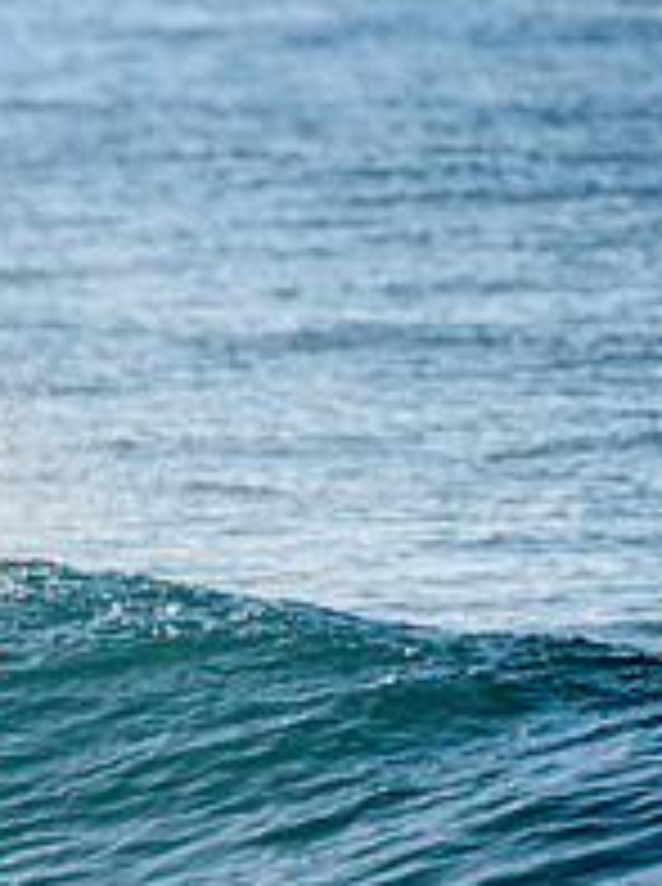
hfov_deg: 1.0
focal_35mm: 1419
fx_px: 36301
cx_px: -630
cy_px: 618
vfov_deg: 1.4
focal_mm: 500
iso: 140
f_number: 5.6
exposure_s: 1/2000
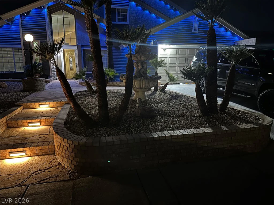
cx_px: 137
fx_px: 190
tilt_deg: -11.0
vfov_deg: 56.8
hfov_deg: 71.6
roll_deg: +0.3
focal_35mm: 24
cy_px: 102
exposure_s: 1/15
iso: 1000
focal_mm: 6.86
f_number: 1.78
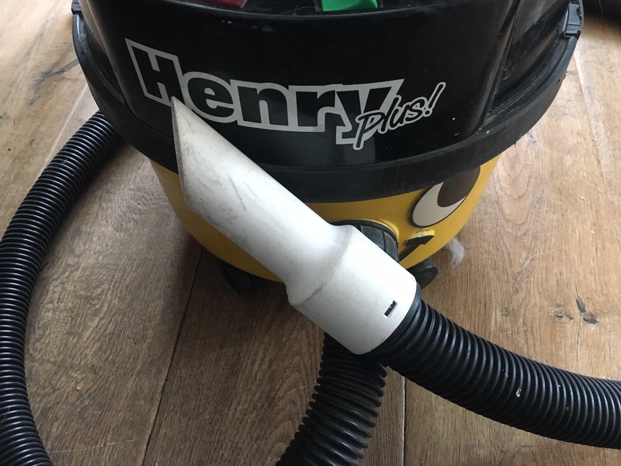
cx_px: 310
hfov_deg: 61.7
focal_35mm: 29
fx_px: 520
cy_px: 233
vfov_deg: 48.2
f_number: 2.2
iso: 200
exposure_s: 1/17
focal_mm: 4.15
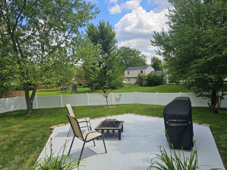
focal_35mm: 23
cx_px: 114
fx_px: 151
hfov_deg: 73.9
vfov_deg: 58.9
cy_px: 85
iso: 10
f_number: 1.7
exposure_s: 1/659
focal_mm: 6.3
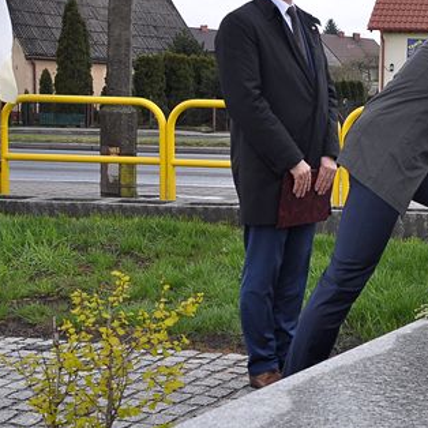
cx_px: 570
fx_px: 867
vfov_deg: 27.7
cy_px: 193
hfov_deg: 24.0
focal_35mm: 62
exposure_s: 1/250
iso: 320
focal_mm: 18
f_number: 8
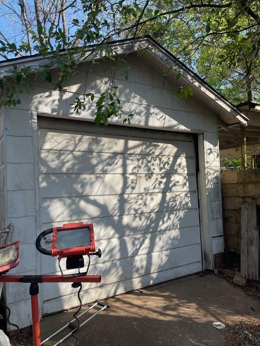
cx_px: 130
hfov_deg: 54.9
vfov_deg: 69.4
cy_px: 173
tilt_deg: +1.7
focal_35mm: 25
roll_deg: +0.6
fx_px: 250
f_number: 1.6
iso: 32
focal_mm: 5.1
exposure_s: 1/1420
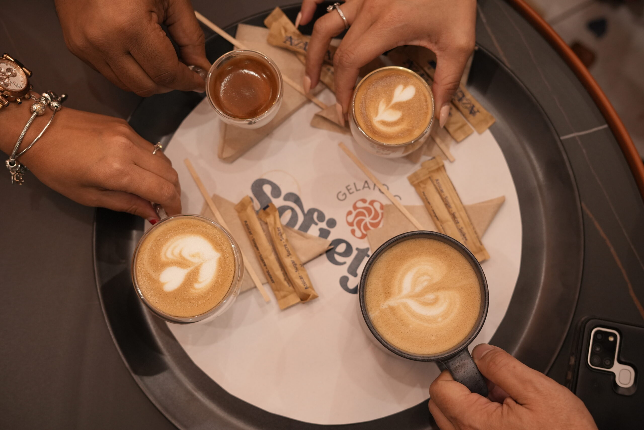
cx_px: 322
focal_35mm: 50
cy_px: 215
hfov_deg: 39.6
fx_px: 894
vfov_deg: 27.0
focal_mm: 50
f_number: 3.2
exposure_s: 1/125
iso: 2000
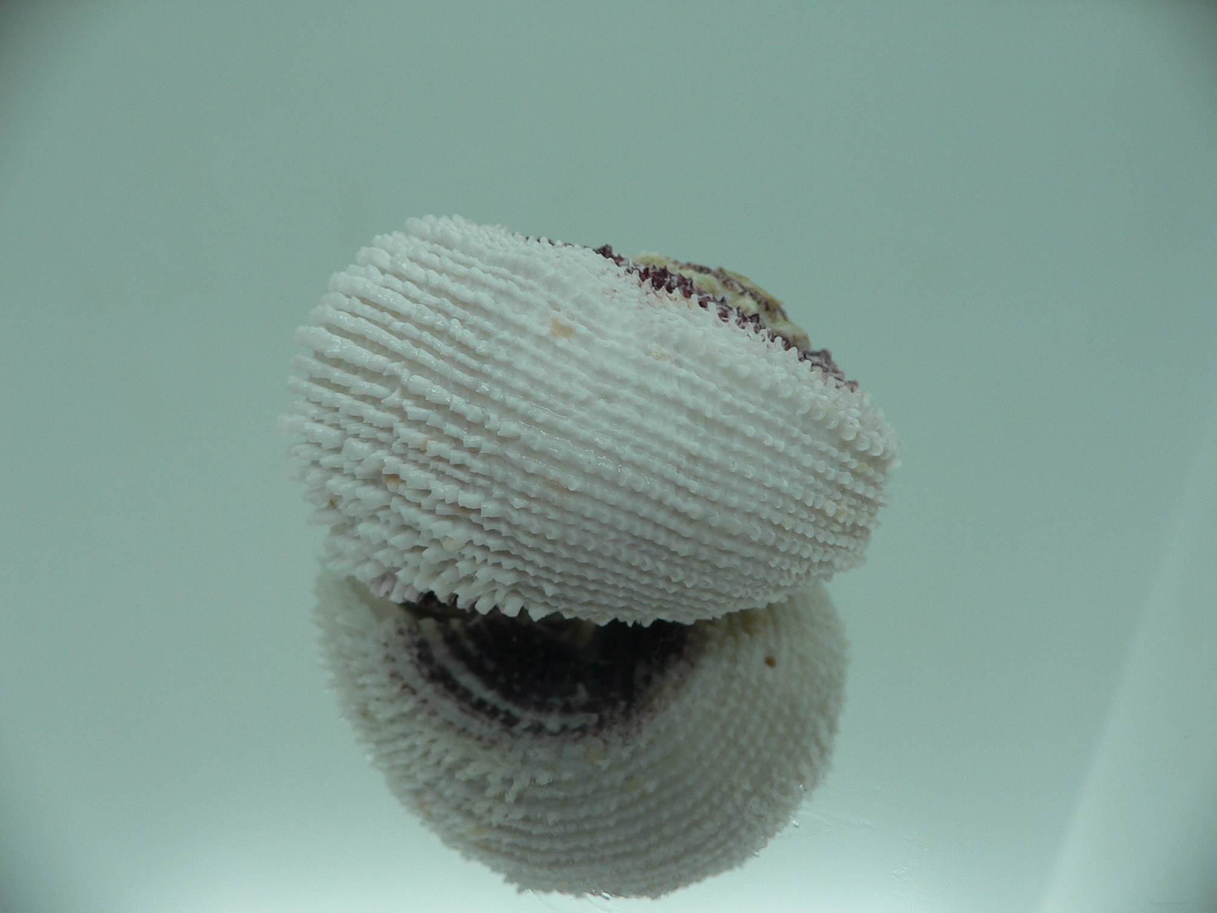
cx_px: 608
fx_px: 1231
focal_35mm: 35
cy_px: 456
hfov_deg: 52.6
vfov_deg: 40.7
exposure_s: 1/80
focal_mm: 4.6
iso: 80
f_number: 2.8
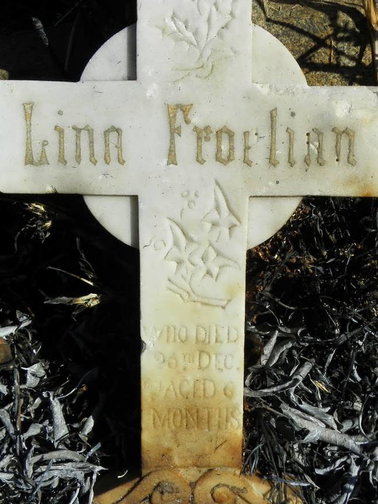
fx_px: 772
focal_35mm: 53
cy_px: 253
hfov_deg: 27.5
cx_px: 207
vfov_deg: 36.2
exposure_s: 1/400
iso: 64
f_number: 6.3
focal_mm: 6.9
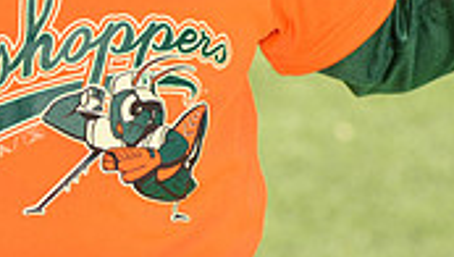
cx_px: 42
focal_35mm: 596
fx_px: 7187
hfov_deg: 3.6
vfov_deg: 2.0
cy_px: -240
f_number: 11
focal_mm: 170
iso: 250
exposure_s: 1/250
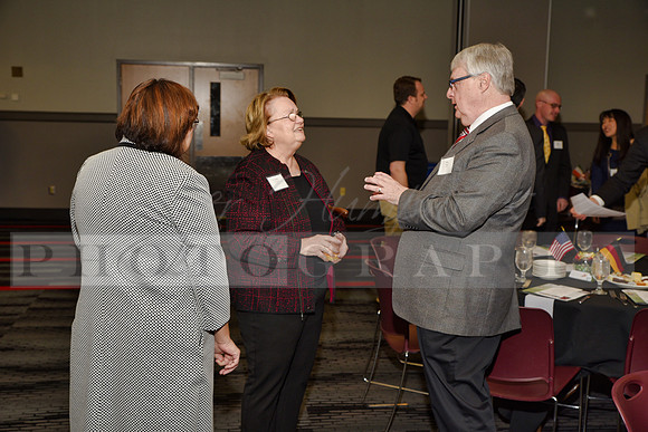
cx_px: 324
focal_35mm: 48
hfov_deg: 41.1
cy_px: 216
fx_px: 864
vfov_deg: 28.1
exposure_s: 1/60
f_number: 5
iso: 200
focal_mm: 48
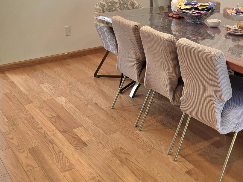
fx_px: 365
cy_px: 4
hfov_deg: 35.2
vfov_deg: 26.6
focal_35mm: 52
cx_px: 208
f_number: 1.7
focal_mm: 6.25
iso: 80
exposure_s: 1/120
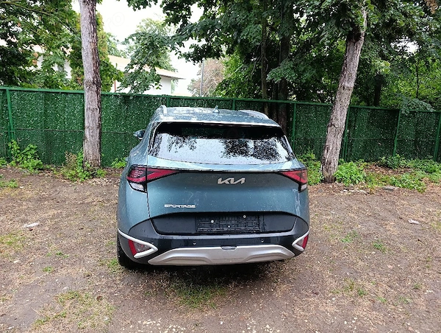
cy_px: 166
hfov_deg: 73.8
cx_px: 220
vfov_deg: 59.0
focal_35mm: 23
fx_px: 293
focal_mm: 6.11
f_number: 1.65
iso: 800
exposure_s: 1/101
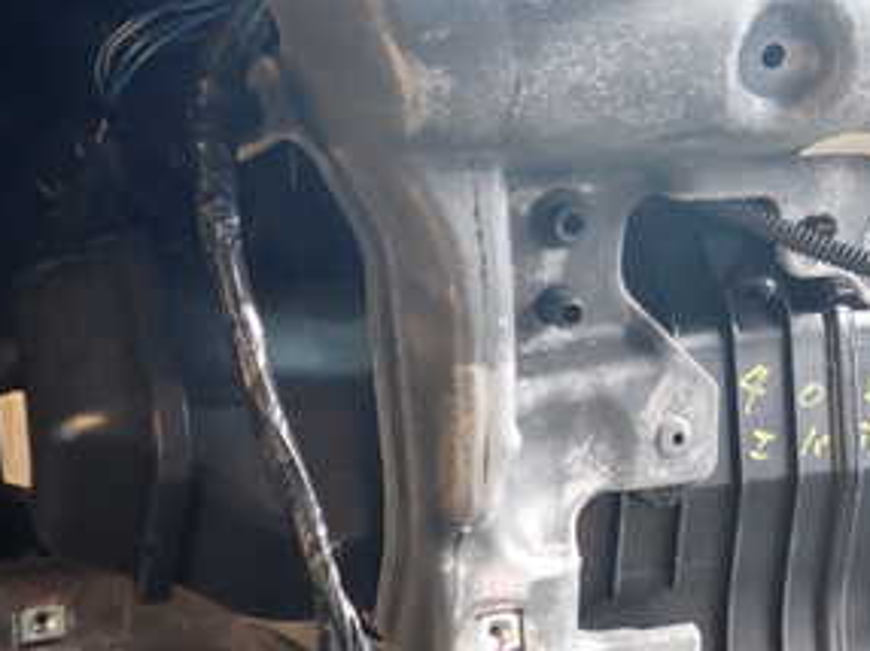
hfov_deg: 30.0
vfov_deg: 23.2
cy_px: 268
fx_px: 1582
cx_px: 706
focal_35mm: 63
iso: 200
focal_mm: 5.4
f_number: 2.3
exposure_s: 1/50
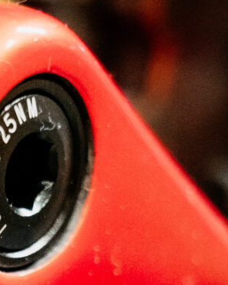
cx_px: -111
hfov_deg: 6.8
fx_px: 1899
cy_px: 543
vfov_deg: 8.2
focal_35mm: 225
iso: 1600
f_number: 2.8
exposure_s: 1/125
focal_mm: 35
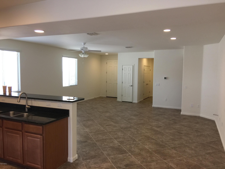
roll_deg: -0.6
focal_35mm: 29
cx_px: 112
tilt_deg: -5.1
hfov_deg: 61.7
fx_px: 188
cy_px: 84
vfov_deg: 48.2
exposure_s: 1/15
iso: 32
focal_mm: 4.15
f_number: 2.2
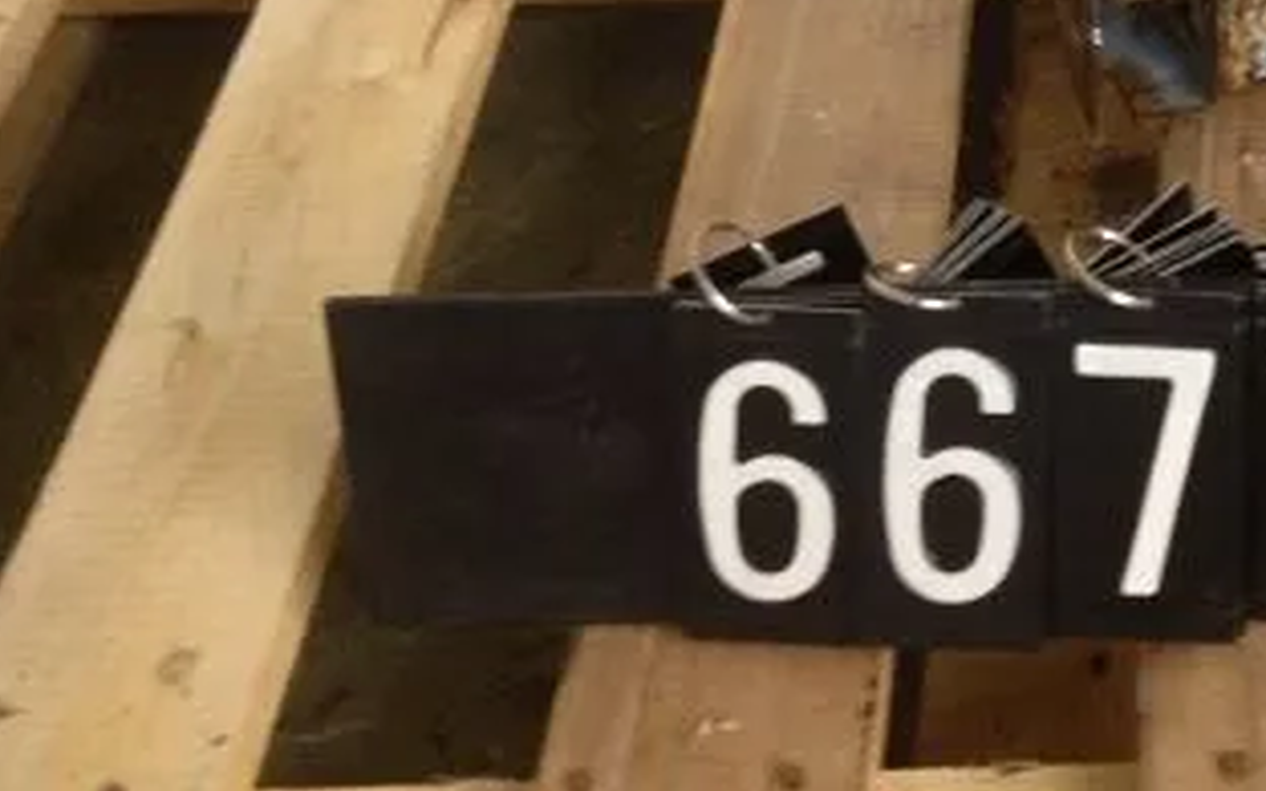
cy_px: -174
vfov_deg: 16.4
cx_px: 1266
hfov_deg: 25.8
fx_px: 2622
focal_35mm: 76
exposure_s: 1/20
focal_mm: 4.28
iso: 250
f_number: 2.4
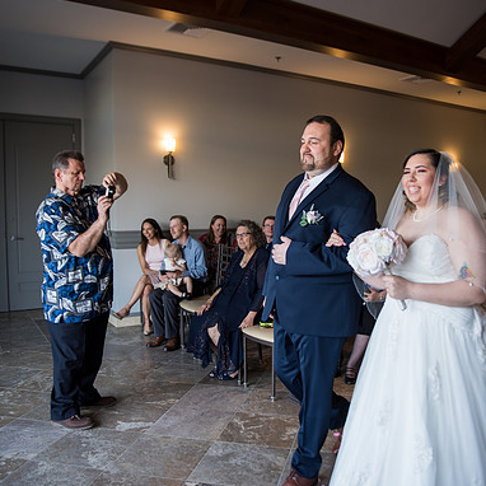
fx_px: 492
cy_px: 245
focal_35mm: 31
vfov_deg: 52.5
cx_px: 281
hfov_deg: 52.3
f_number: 2.8
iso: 500
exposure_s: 1/200
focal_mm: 24
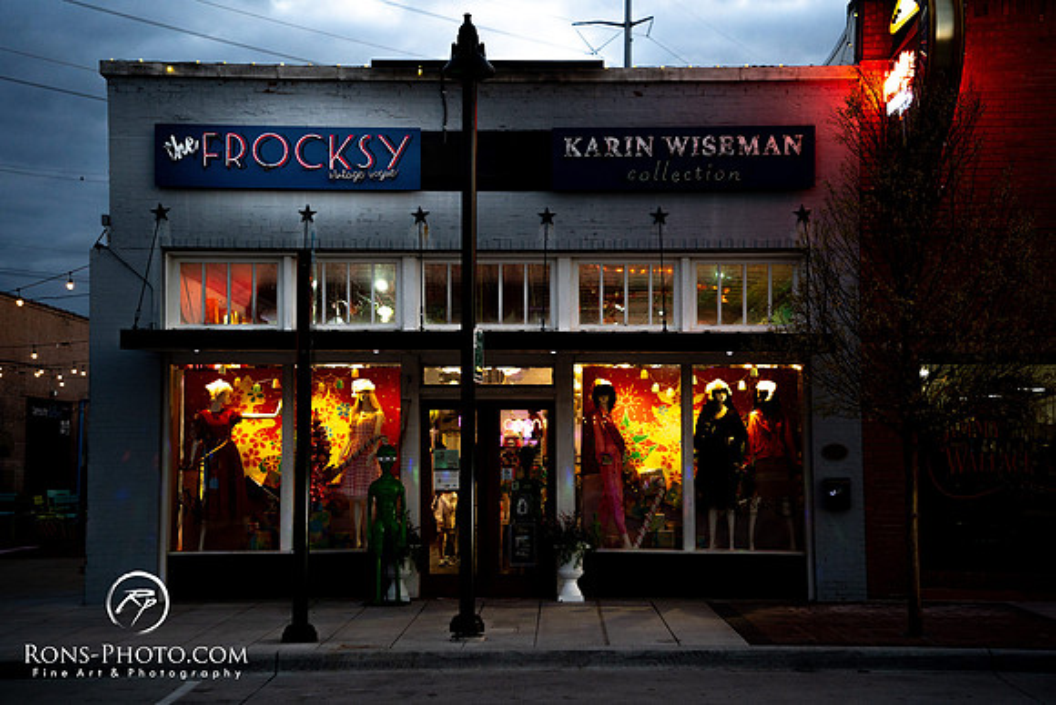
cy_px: 352
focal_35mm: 63
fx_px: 1848
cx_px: 528
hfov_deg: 31.9
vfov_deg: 21.6
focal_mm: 63
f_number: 4
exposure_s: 1/250
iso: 1000
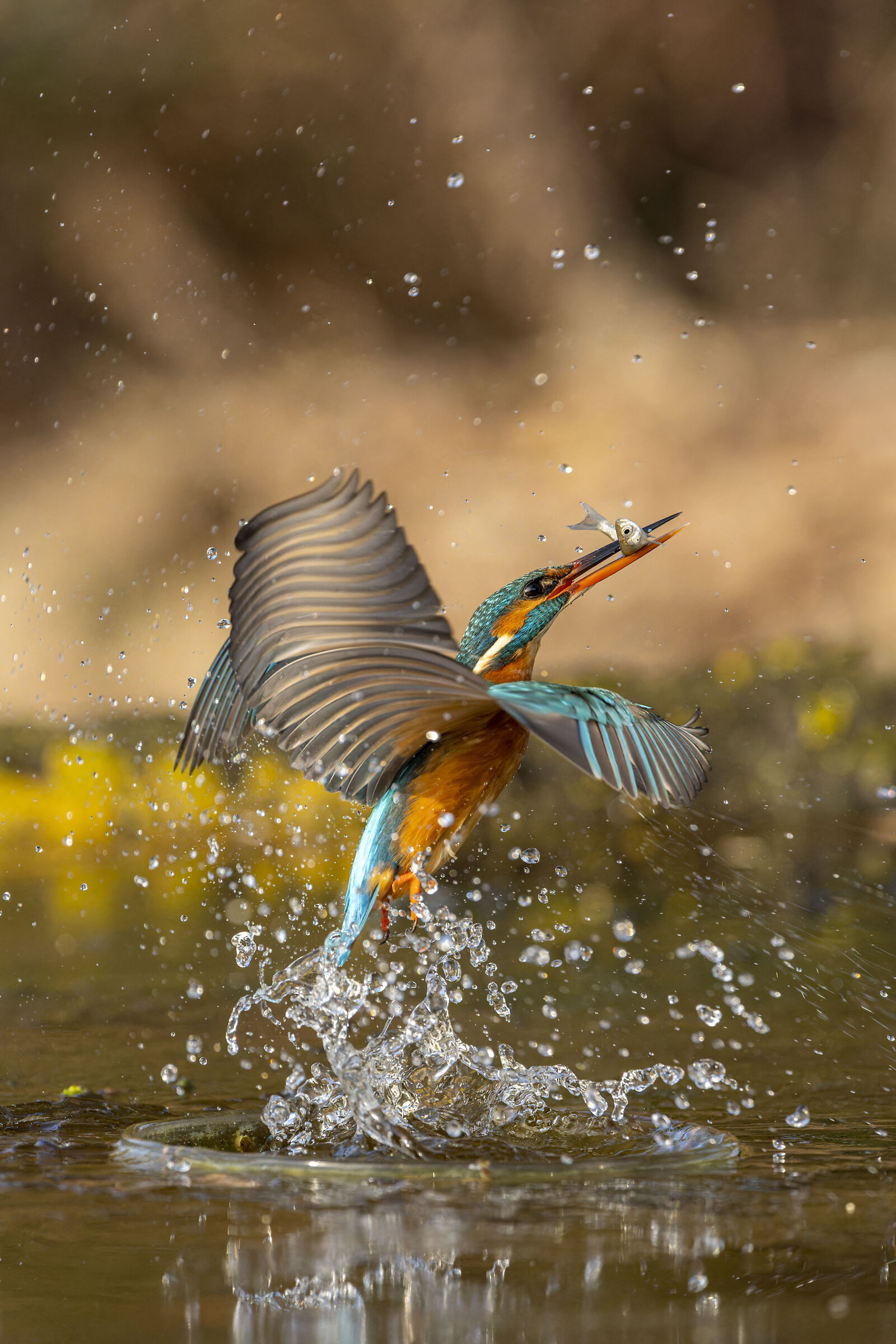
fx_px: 17695
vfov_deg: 4.3
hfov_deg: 2.9
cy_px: 672
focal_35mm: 474
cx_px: 448
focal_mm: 474
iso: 6400
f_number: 8
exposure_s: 1/5000
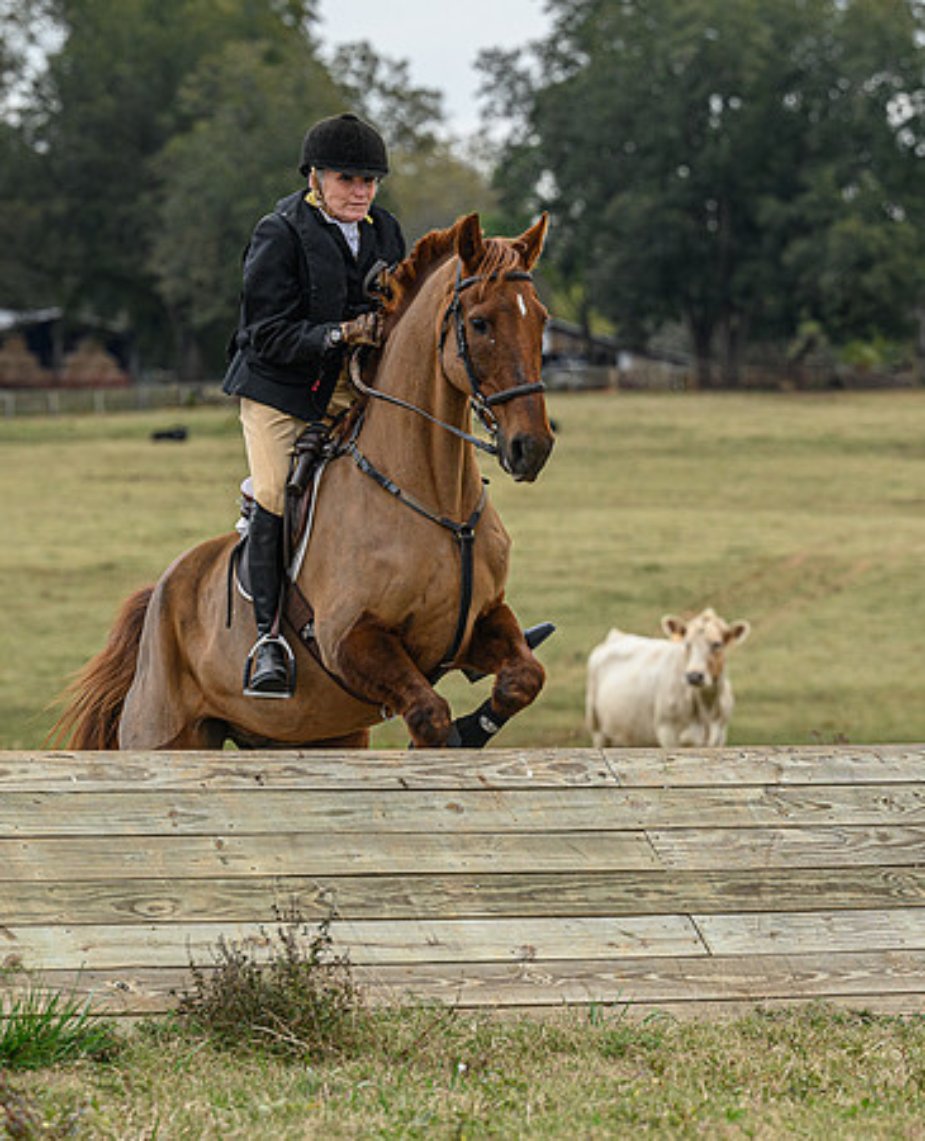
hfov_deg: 7.0
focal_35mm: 223
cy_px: 622
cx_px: 557
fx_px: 7580
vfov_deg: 8.6
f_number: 3.5
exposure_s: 1/800
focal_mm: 120
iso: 500
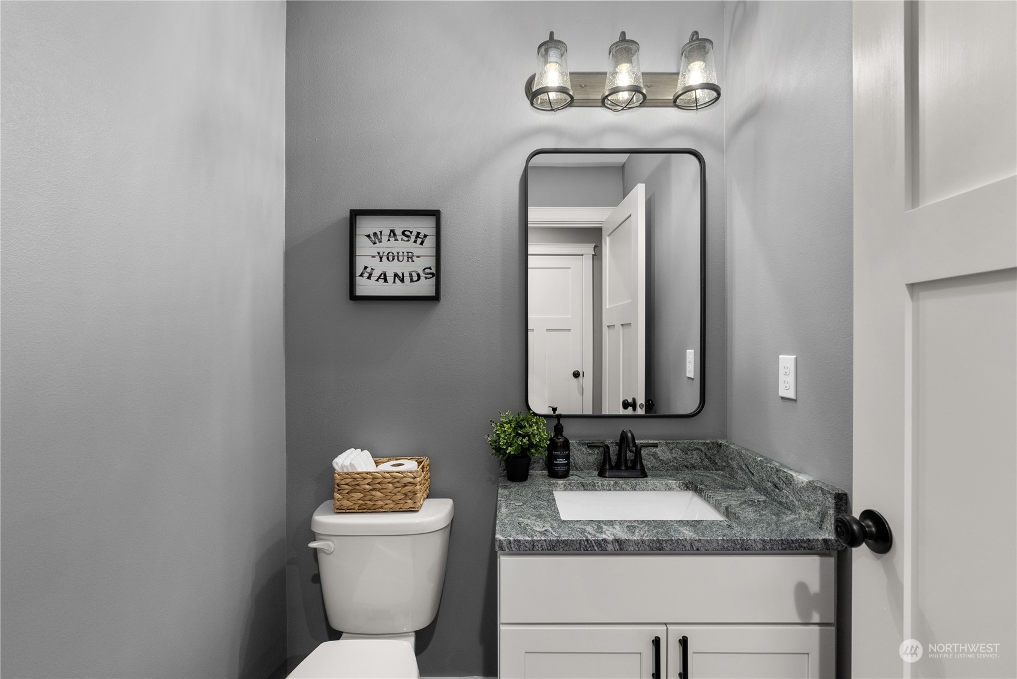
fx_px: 452
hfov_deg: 96.7
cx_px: 508
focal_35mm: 16
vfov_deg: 73.8
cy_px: 340
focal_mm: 16
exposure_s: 1/8
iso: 500
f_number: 8
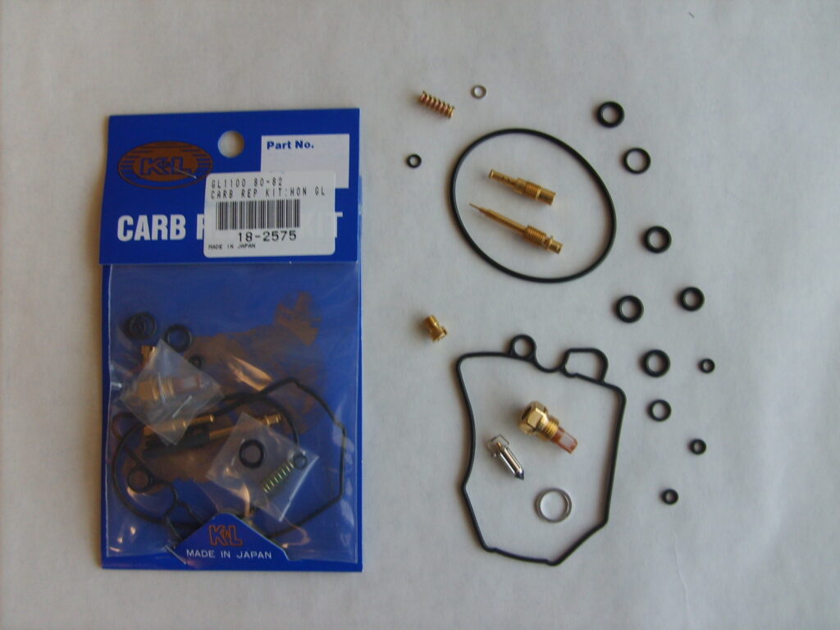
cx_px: 420
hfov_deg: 52.6
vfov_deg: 40.7
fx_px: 849
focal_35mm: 35
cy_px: 315
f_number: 2.8
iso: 63
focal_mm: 5.8
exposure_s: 1/30
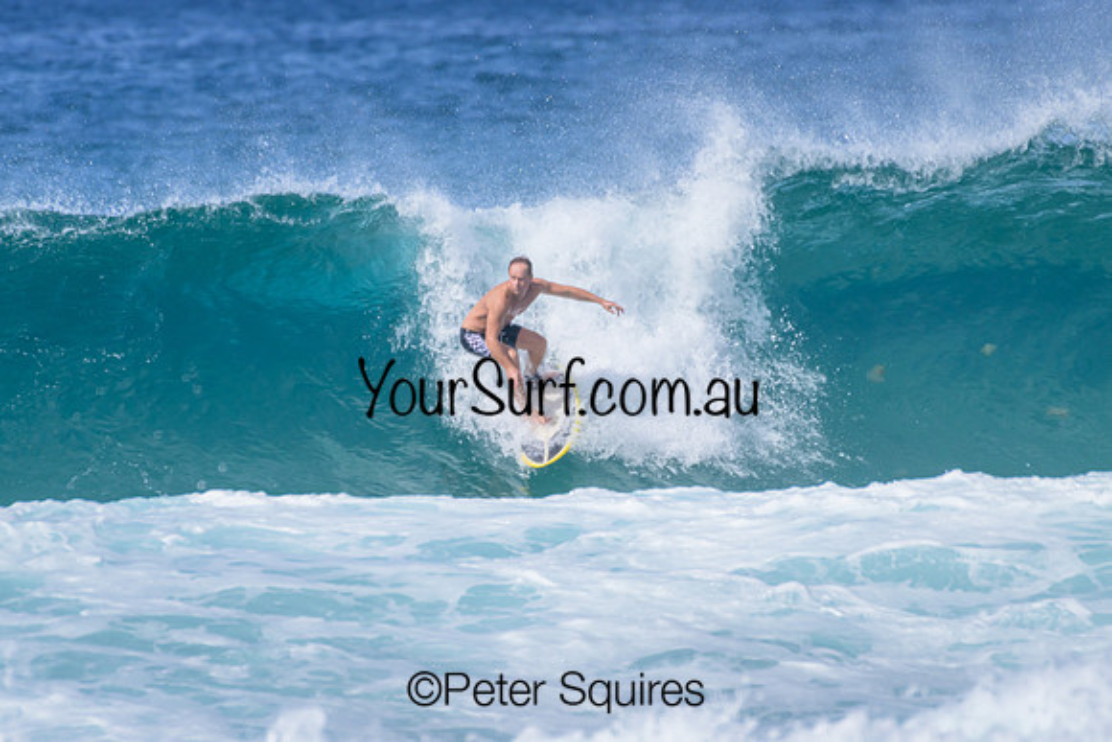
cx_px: 556
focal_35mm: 1000
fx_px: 30895
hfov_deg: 2.1
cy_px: 371
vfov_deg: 1.4
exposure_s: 1/2000
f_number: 11
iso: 900
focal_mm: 1000
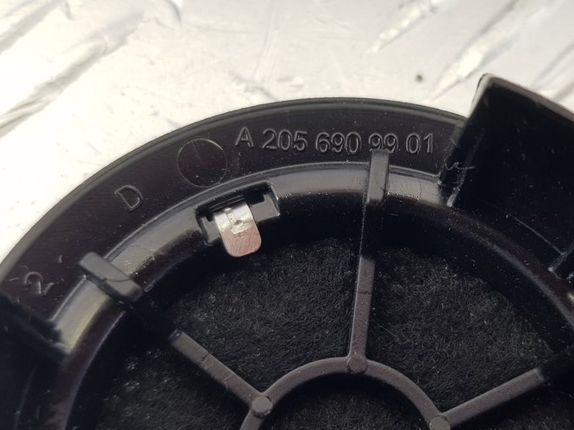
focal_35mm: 40
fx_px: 663
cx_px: 389
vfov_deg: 35.9
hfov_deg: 46.0
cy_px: 248
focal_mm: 4.2
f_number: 1.7
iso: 50
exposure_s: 1/50
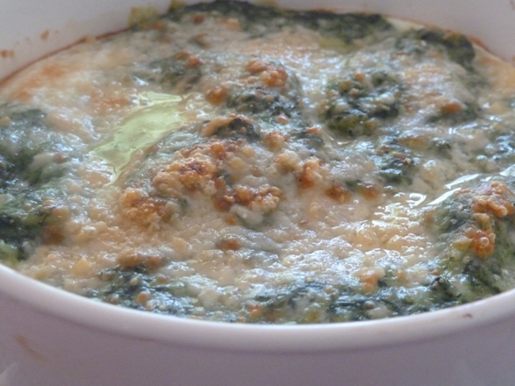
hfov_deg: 32.2
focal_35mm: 60
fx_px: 892
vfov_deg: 24.4
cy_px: 184
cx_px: 278
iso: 800
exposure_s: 1/160
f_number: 3.9
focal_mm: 9.1
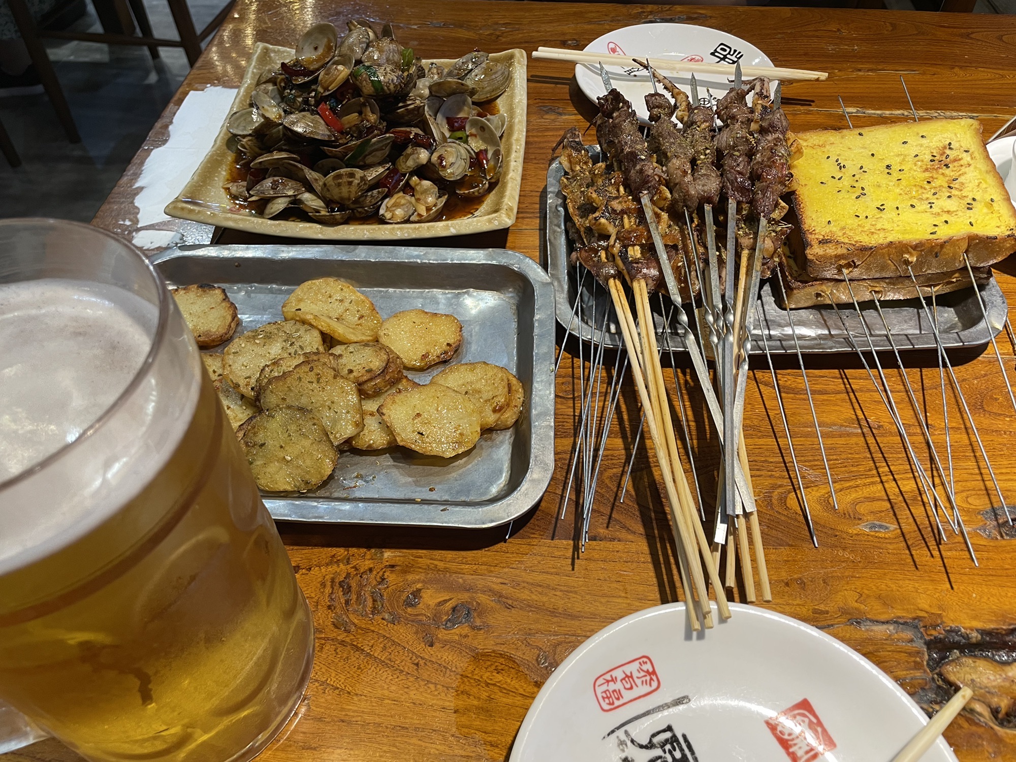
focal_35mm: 26
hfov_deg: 67.3
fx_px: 763
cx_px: 508
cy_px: 381
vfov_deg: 53.1
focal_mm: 4.2
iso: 64
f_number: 1.6
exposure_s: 1/50
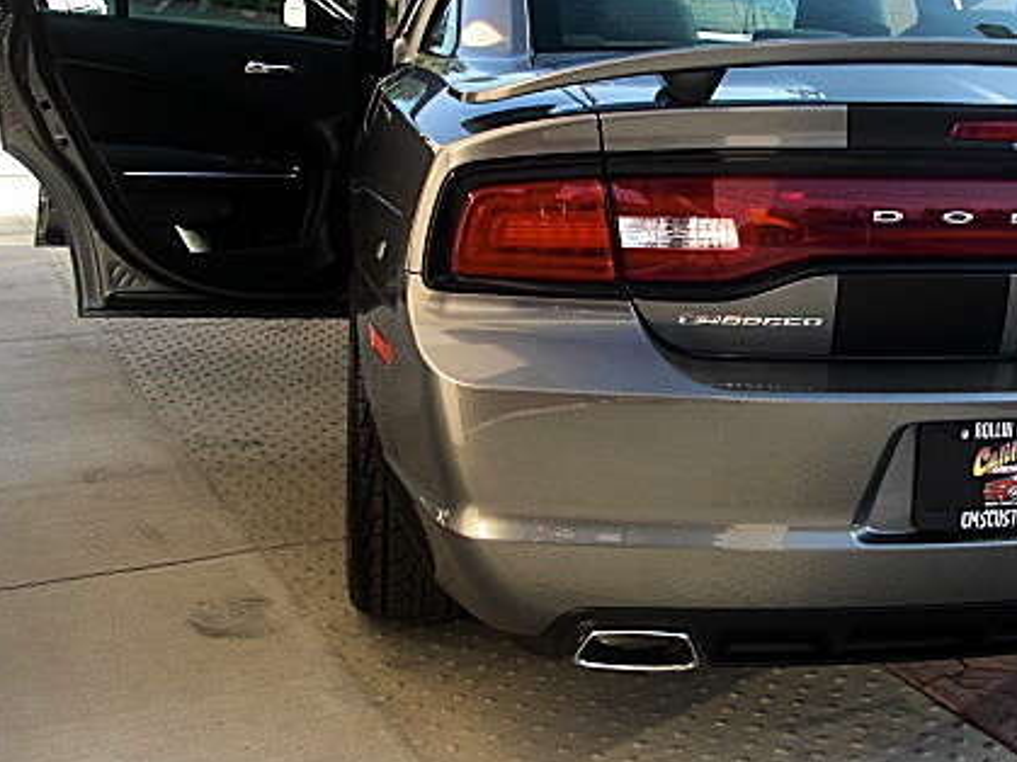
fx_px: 1615
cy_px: 306
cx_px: 692
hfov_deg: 34.6
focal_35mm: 55
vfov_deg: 26.5
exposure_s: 1/160
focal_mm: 6.3
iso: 50
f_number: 2.8
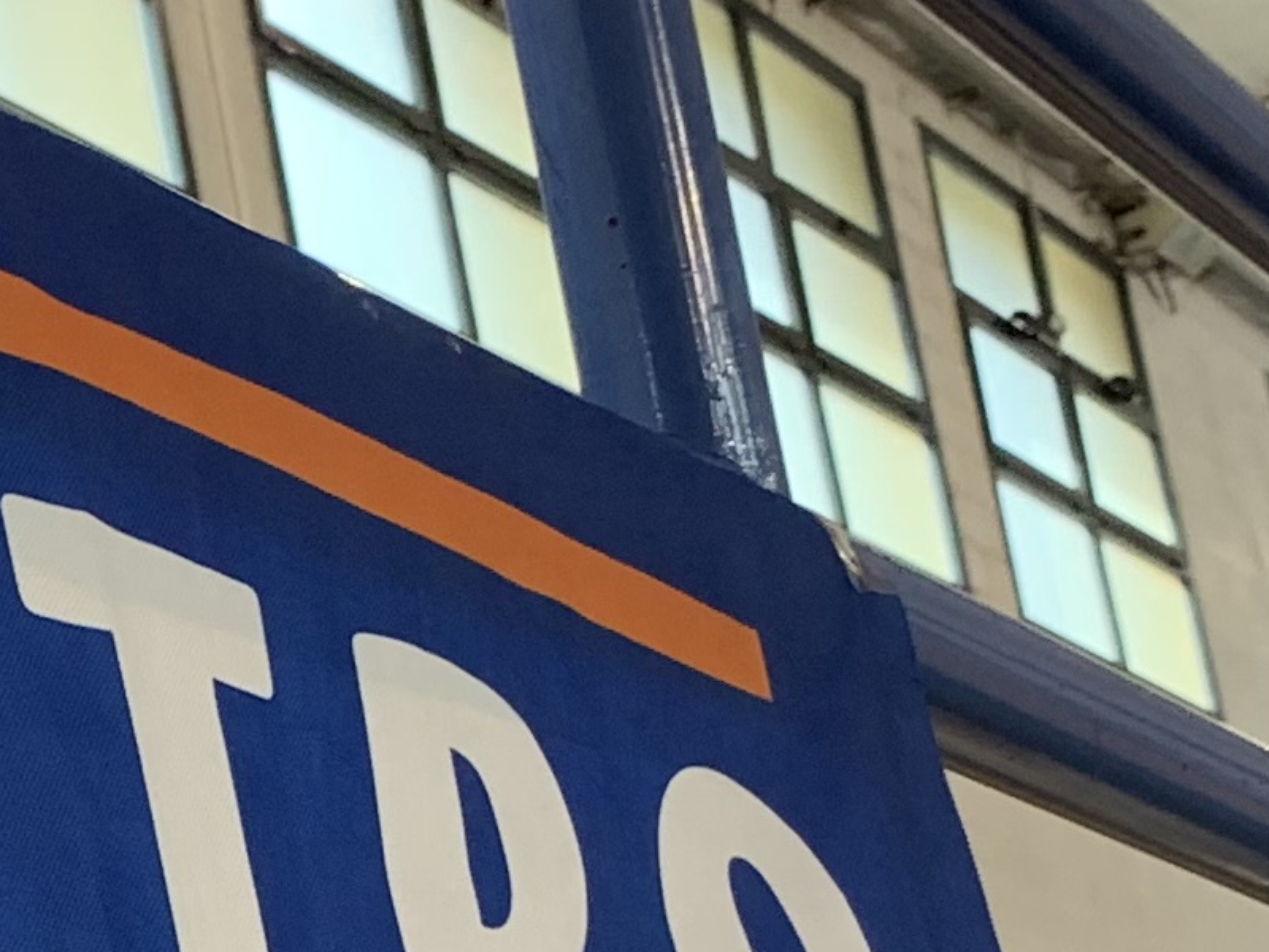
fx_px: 4802
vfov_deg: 11.0
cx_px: -395
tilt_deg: +8.8
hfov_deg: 14.4
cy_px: 1303
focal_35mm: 131
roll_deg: +8.8
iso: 50
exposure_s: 1/50
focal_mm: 4.25
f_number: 1.8
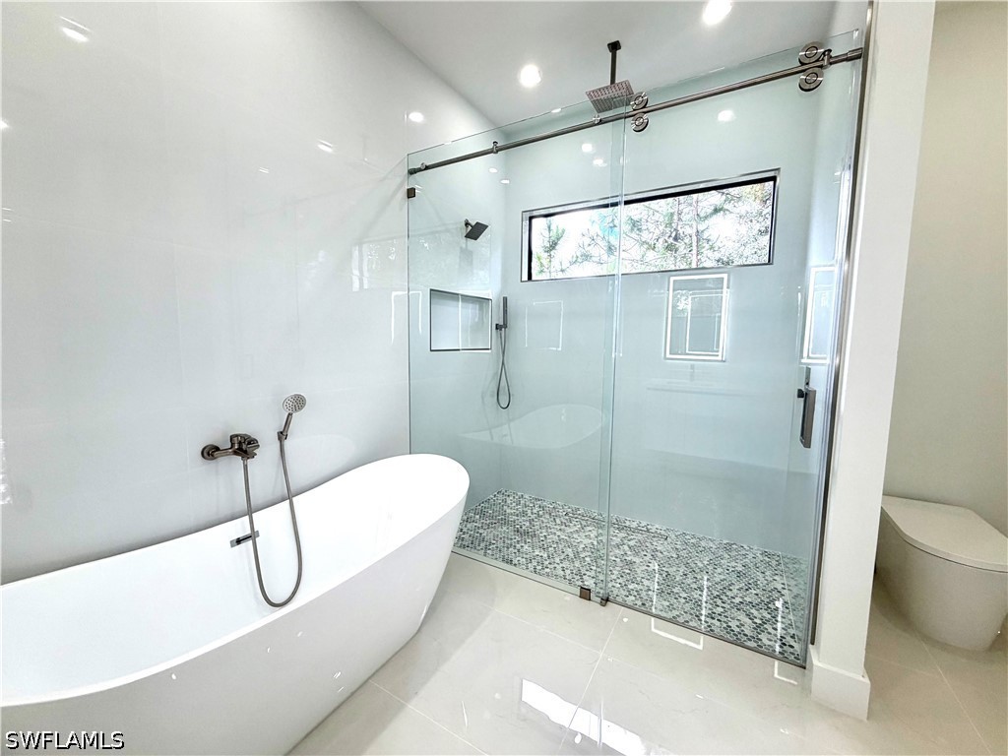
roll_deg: -0.5
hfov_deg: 102.1
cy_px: 378
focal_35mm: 14
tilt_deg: -6.3
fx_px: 408
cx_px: 504
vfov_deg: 85.7
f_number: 2.2
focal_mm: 2.22
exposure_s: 1/120
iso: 100
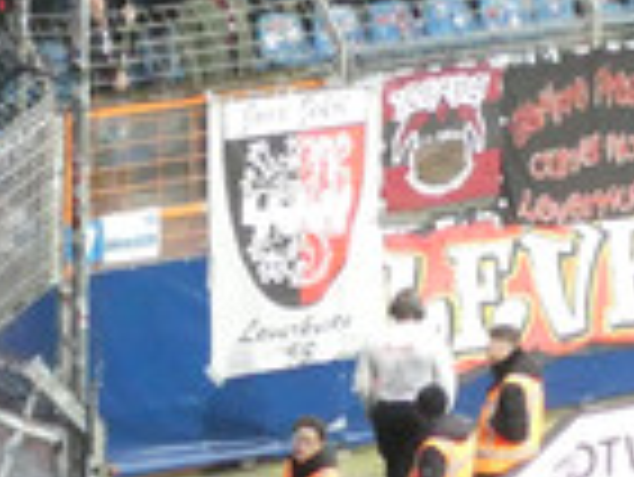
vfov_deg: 3.6
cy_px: -558
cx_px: 1192
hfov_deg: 4.8
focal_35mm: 409
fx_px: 7497
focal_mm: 16.1
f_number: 4.9
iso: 1250
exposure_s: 1/80
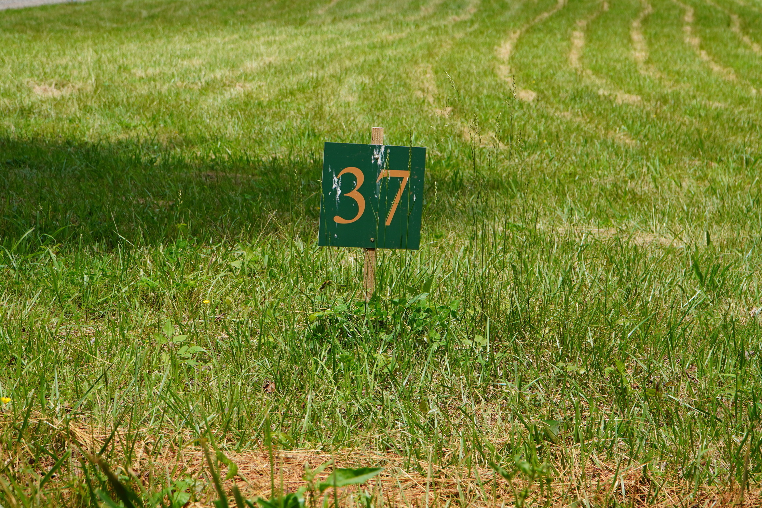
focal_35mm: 81
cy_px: 247
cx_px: 360
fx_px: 1707
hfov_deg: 25.2
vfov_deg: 16.9
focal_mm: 41
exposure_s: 1/400
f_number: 5
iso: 100
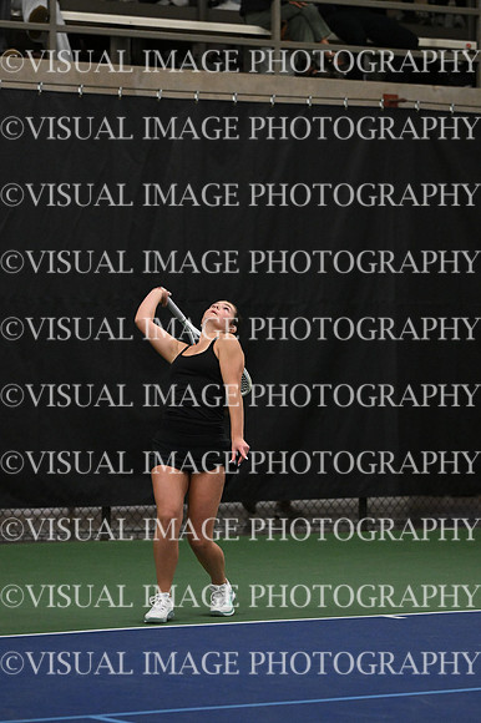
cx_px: 240
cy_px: 362
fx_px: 3010
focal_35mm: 150
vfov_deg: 13.7
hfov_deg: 9.1
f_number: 2.8
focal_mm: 100
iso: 4000
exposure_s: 1/1000
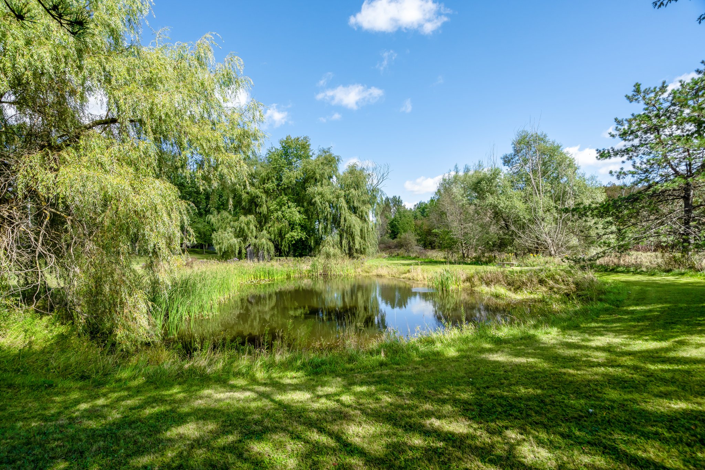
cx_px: 352
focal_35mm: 16
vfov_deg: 73.7
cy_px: 235
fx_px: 313
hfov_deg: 96.7
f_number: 8
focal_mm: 16
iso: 320
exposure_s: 1/200
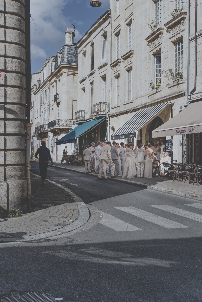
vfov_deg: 45.4
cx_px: 101
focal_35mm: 43
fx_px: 362
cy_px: 151
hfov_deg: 31.2
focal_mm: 43
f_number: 9
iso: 100
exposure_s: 1/200
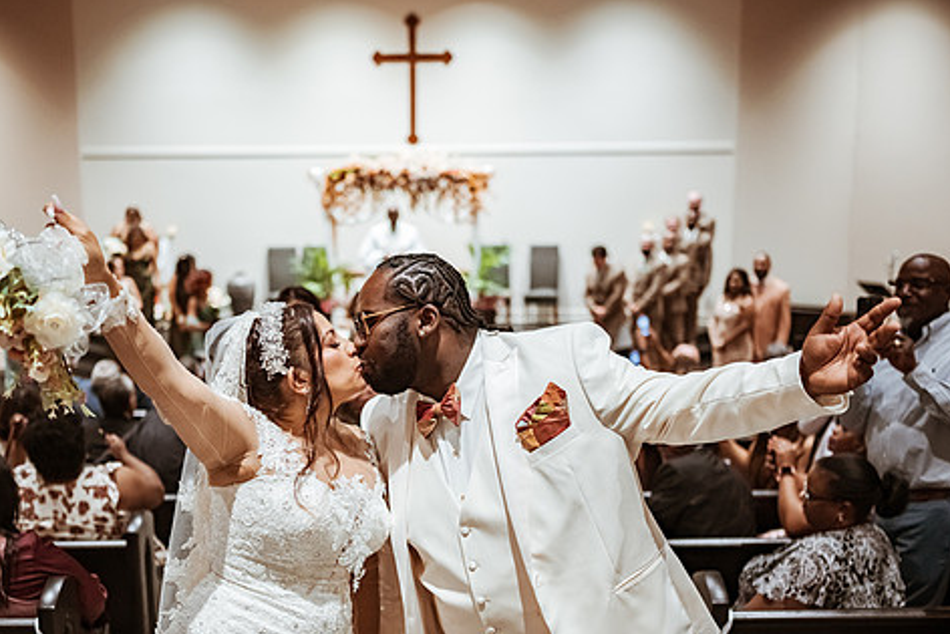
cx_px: 417
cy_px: 363
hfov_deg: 45.3
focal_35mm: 43
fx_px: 1135
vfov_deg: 31.2
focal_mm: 35
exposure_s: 1/500
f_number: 1.8
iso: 1000
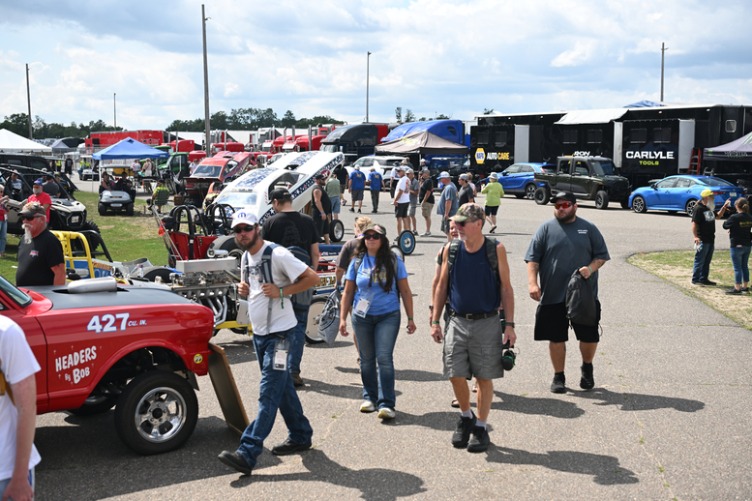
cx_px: 376
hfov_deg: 39.6
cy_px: 250
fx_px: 1044
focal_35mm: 50
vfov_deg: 27.0
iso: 200
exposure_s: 1/1250
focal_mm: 50
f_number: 4.5
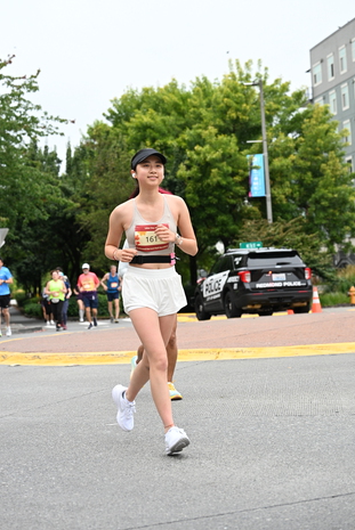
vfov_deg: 25.9
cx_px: 148
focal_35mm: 78
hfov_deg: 17.5
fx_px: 1151
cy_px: 230
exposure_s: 1/800
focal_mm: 66
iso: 1600
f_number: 4
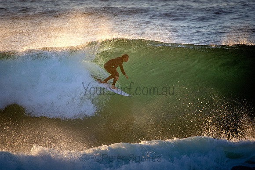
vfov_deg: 1.8
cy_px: 85
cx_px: 128
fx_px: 5313
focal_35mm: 750
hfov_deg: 2.7
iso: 1000
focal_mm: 500
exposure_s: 1/2000
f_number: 5.6
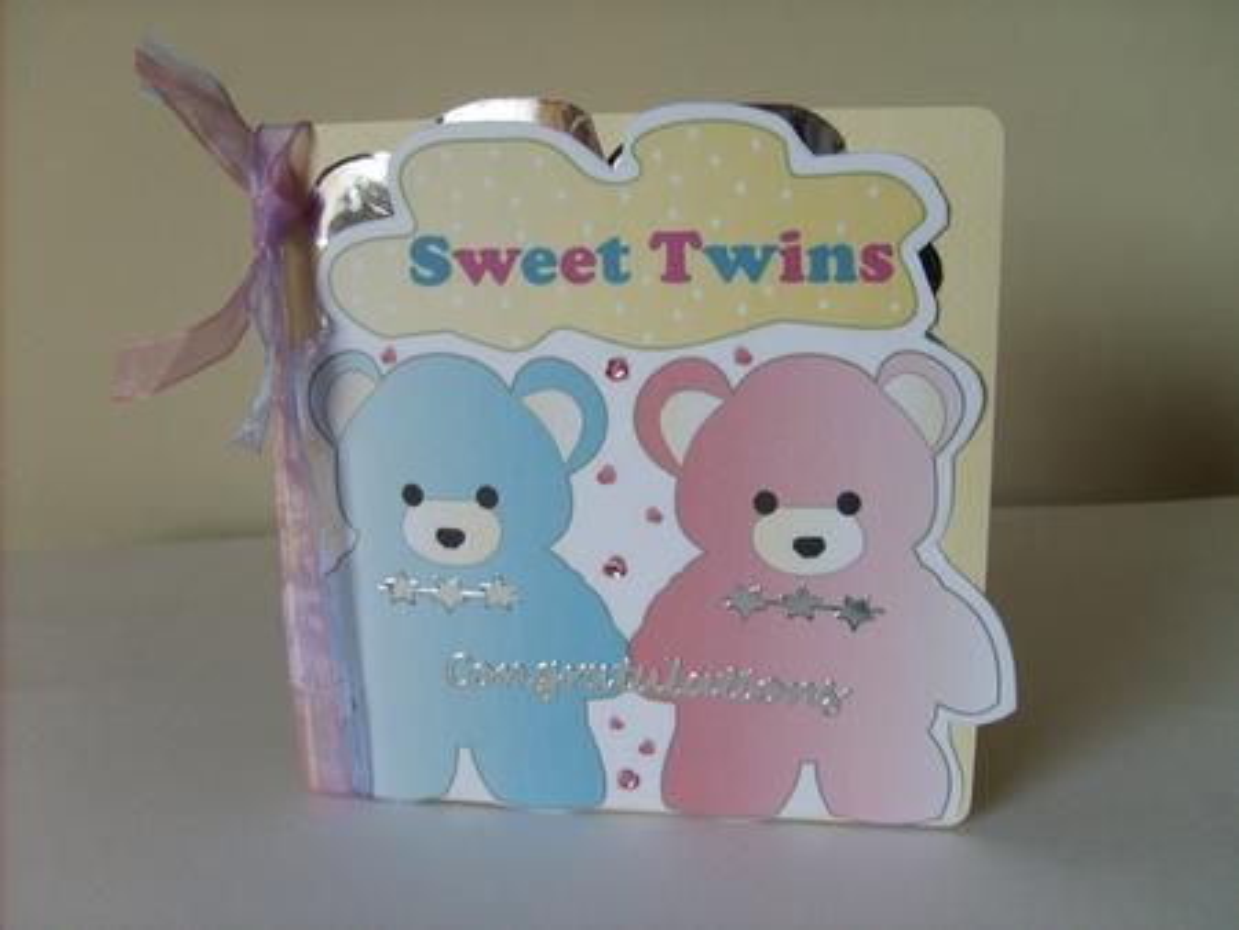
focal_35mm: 35
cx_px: 620
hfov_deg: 52.6
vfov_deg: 40.7
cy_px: 465
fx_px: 1253
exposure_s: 1/30
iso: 100
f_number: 2.8
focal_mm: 5.8
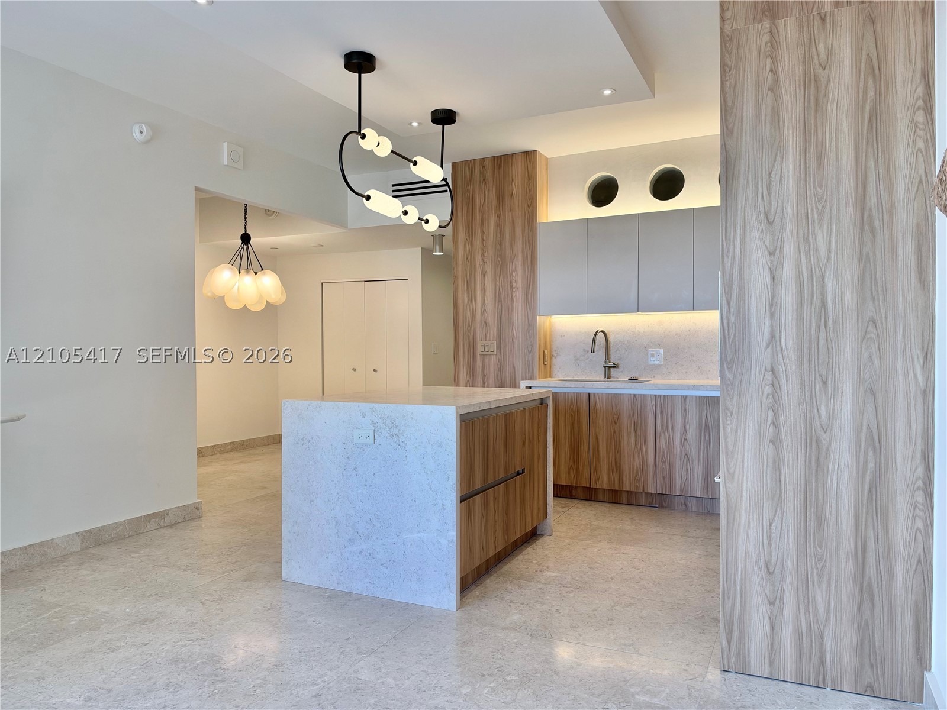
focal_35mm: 24
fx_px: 657
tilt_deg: -1.3
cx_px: 474
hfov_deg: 71.6
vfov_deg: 56.8
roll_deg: +0.3
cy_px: 355
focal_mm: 6.93
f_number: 1.8
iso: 64
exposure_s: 1/183
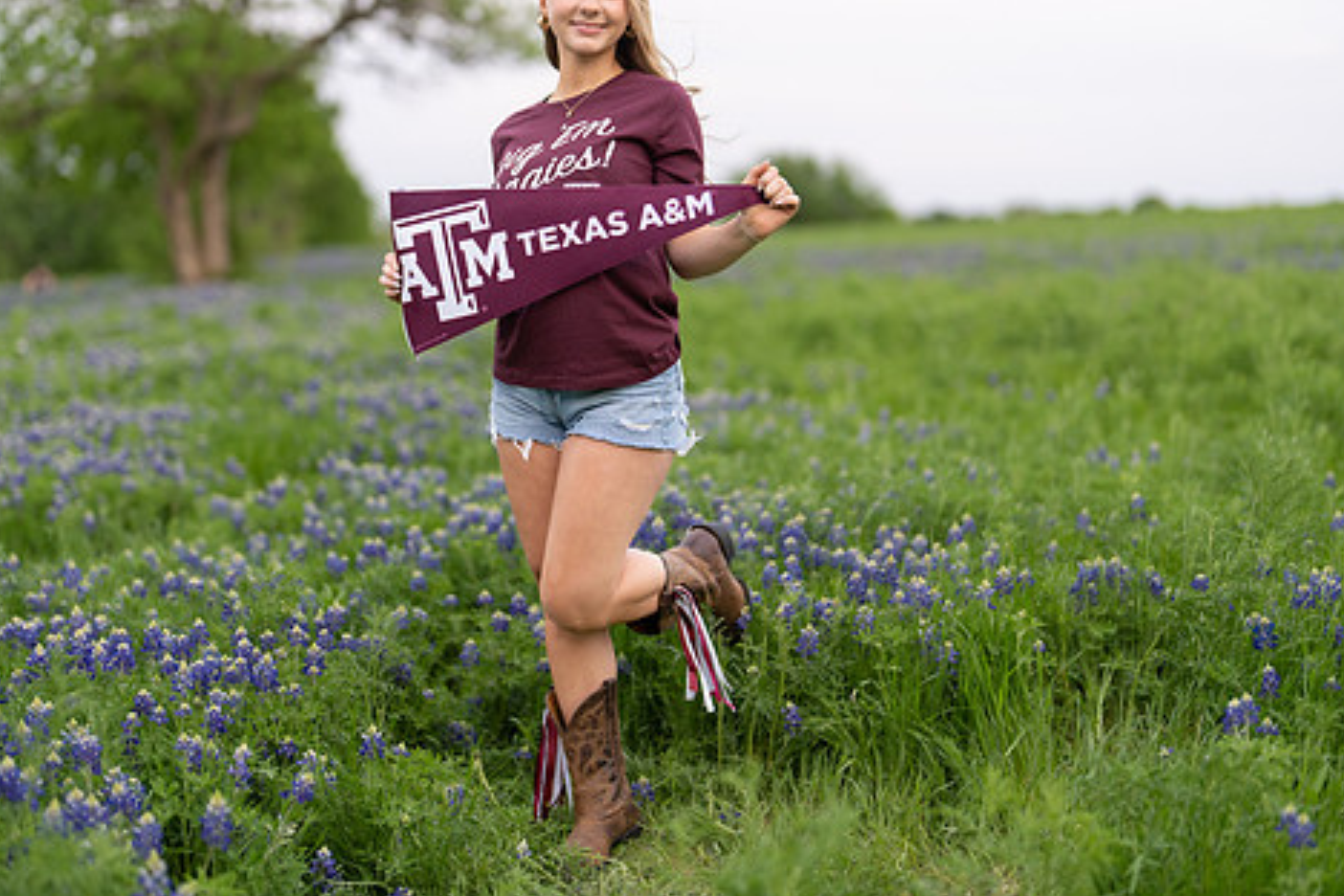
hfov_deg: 32.3
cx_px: 586
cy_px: 346
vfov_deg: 21.9
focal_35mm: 62
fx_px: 2314
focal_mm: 50
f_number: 1.2
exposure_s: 1/1000
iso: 250
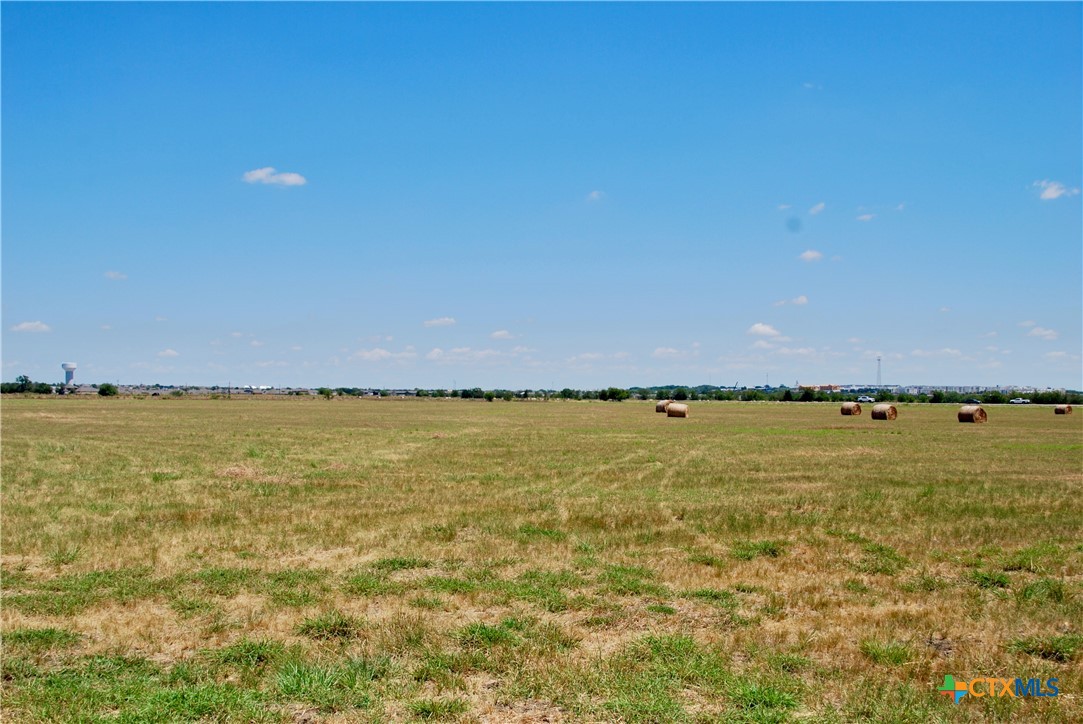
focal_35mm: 44
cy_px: 362
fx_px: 1310
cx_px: 542
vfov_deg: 30.9
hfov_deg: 44.9
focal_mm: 29
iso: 100
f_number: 8
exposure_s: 1/250
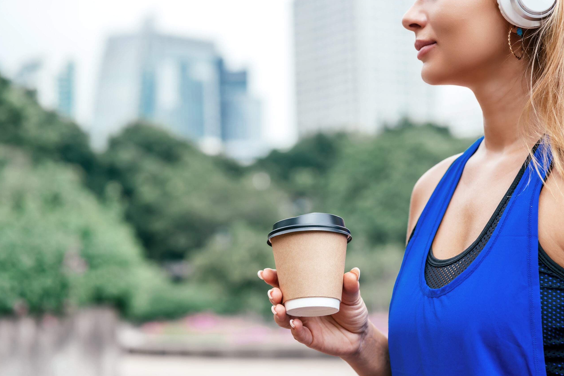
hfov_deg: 23.6
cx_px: 284
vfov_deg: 15.9
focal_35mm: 86
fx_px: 1347
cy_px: 188
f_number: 4
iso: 100
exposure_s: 1/250
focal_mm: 85
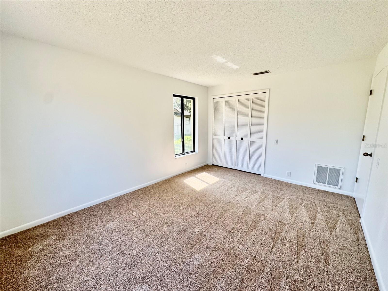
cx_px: 194
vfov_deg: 85.7
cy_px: 146
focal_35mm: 14
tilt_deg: -9.5
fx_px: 157
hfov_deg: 102.1
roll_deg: +0.3
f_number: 2.2
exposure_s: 1/208
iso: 40
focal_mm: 2.22
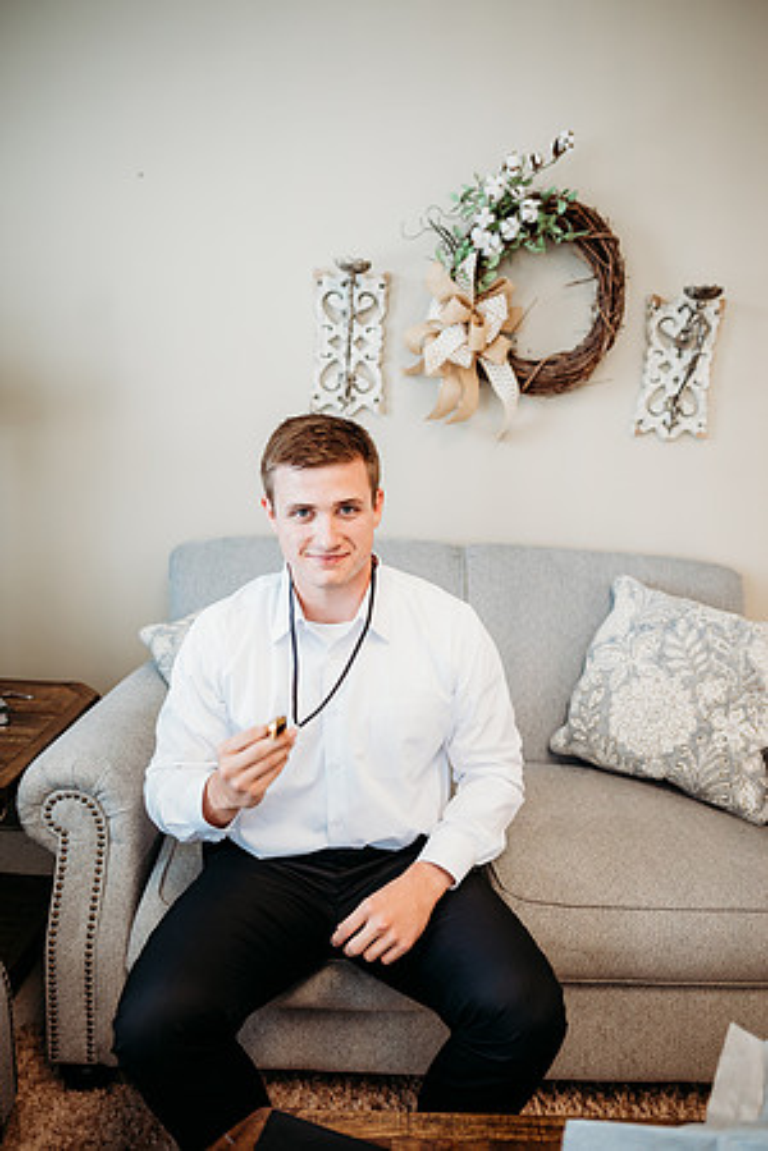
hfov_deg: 53.1
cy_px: 576
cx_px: 384
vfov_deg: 73.7
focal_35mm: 24
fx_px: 768
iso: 400
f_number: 2.5
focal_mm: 24
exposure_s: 1/160
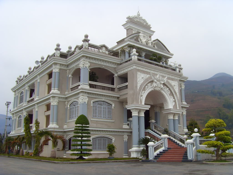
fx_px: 263
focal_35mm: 39
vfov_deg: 36.8
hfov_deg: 47.9
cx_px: 116
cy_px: 88
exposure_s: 1/250
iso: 80
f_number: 3.5
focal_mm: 6.6
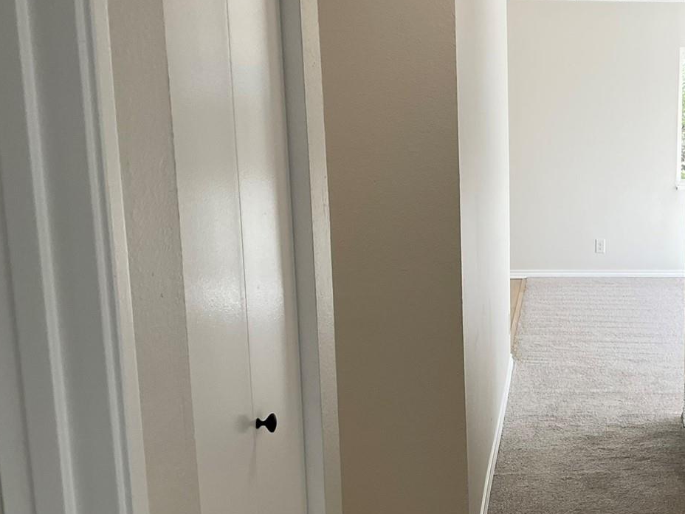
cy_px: 269
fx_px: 989
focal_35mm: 50
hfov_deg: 36.4
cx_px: 581
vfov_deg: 29.1
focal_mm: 3
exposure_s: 1/178
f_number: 1.8
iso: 16
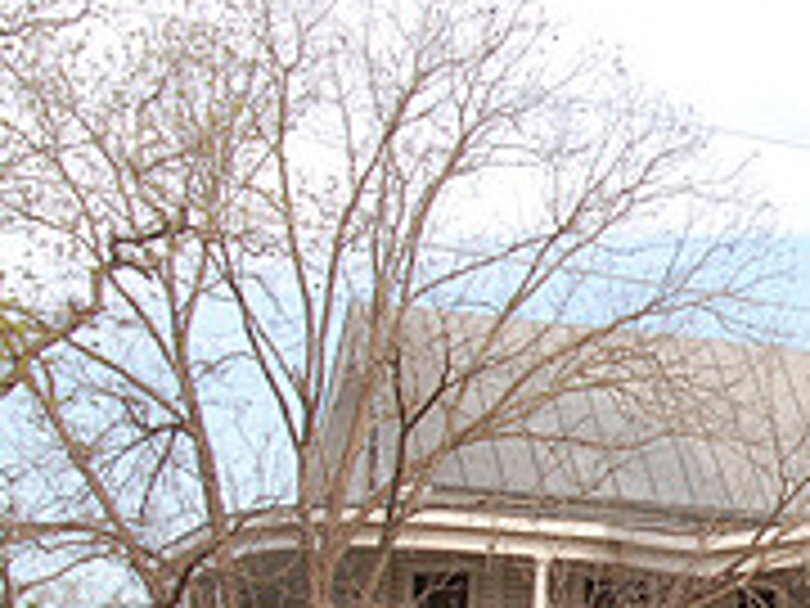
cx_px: 1094
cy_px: 626
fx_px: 3042
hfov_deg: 14.4
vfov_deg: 11.3
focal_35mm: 130
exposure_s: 1/160
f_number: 16
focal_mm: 28
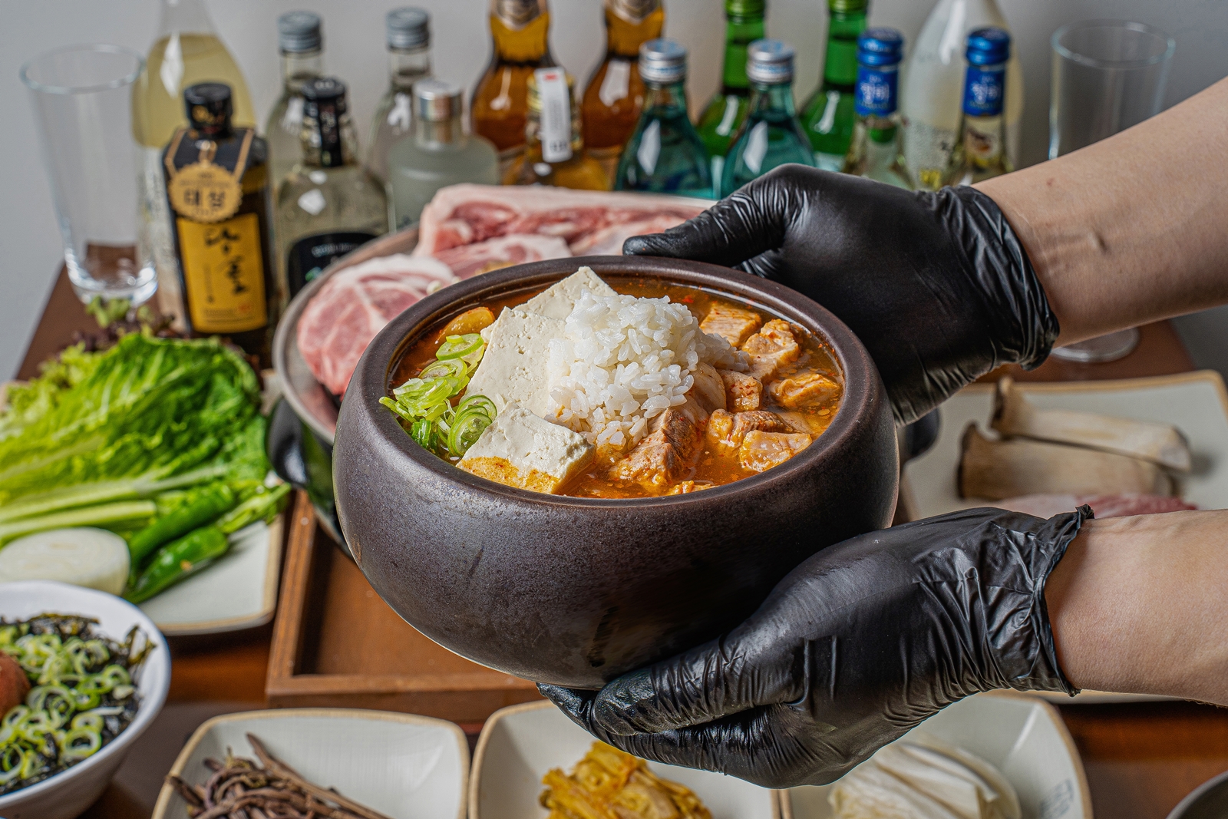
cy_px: 410
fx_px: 1978
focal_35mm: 58
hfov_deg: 34.5
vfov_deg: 23.4
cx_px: 614
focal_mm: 58
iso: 100
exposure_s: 1/125
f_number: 11
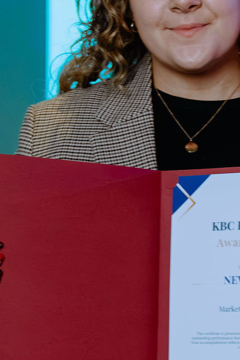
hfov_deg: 9.9
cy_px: 230
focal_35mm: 138
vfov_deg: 14.8
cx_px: 171
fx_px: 1380
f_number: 2.8
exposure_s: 1/200
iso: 1600
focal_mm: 49
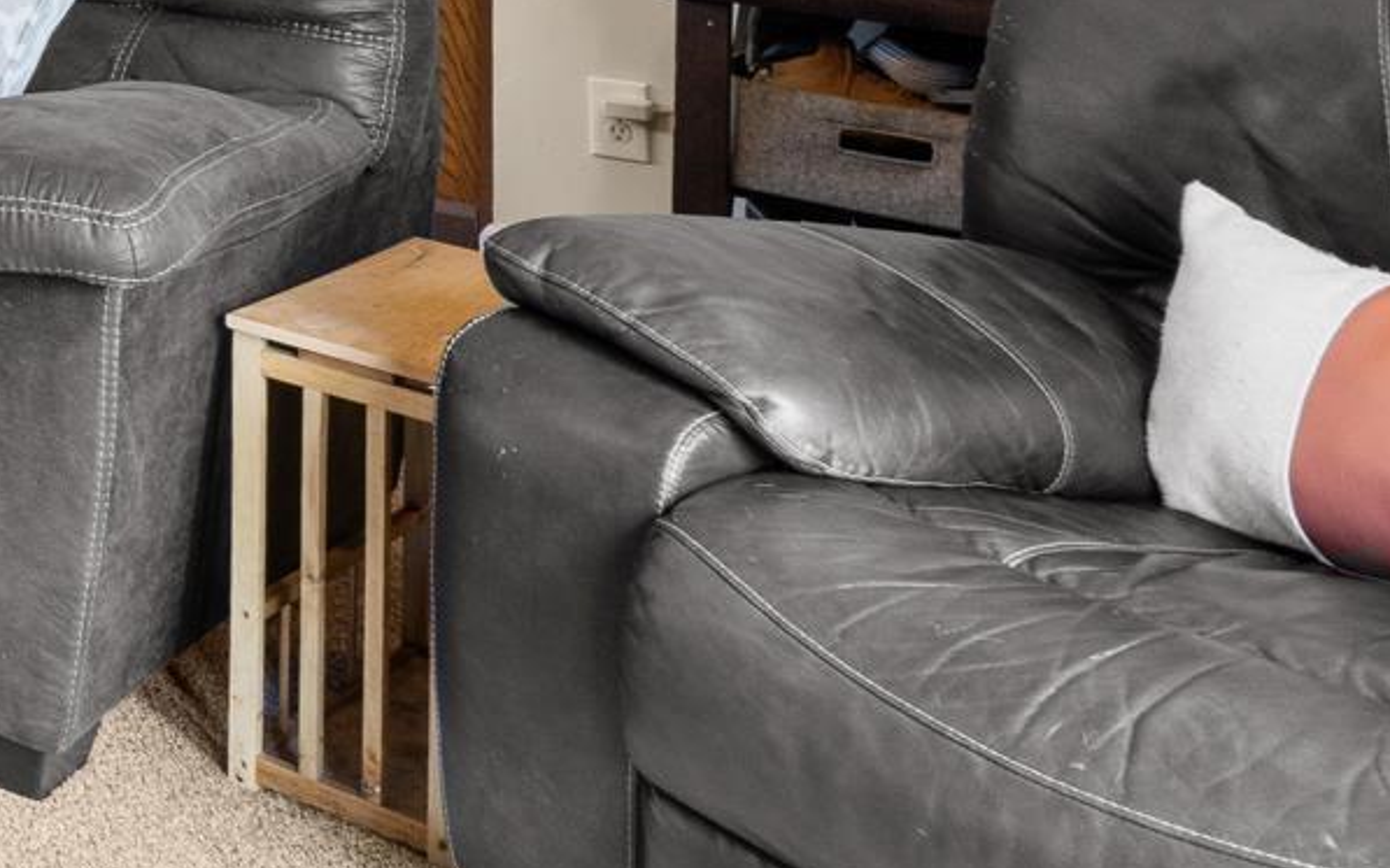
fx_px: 2424
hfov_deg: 21.7
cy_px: -492
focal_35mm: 64
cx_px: -1057
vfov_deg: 17.8
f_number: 7.1
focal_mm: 10
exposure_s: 1/5
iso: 320
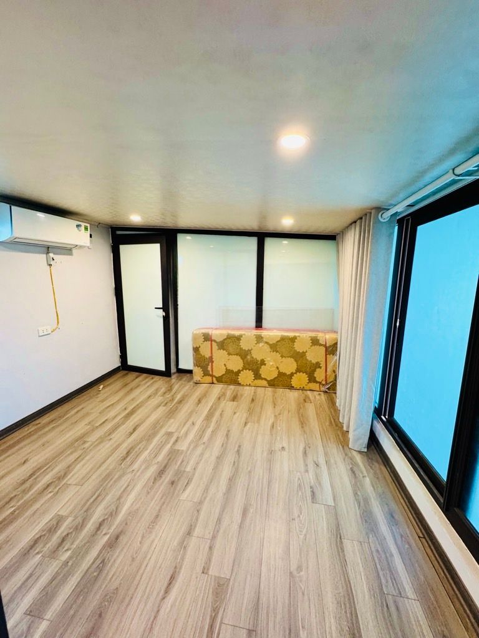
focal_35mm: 14
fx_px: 258
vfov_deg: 102.1
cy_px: 319
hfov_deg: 85.7
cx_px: 240
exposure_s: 1/72
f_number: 2.2
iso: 200
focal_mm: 2.22
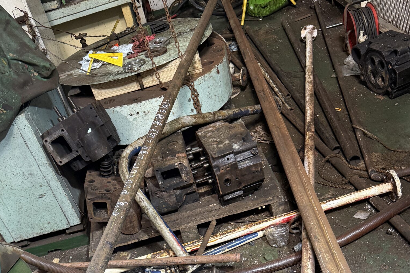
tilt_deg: -39.2
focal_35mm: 42
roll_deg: +18.8
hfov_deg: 46.3
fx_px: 478
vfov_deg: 29.8
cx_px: 180
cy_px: 271
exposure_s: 1/120
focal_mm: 6.76
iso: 400
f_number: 1.78
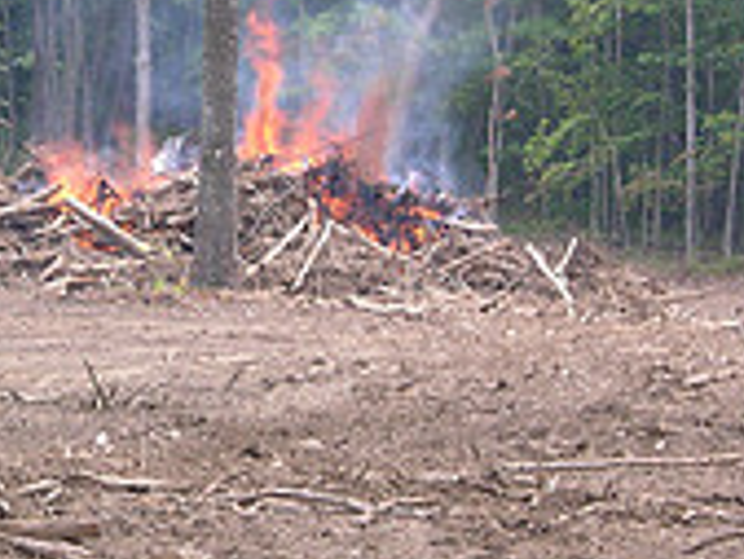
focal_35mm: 378
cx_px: -106
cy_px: 253
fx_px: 8130
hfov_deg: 5.2
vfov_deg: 3.9
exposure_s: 1/214
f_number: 4.1
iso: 100
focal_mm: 27.3
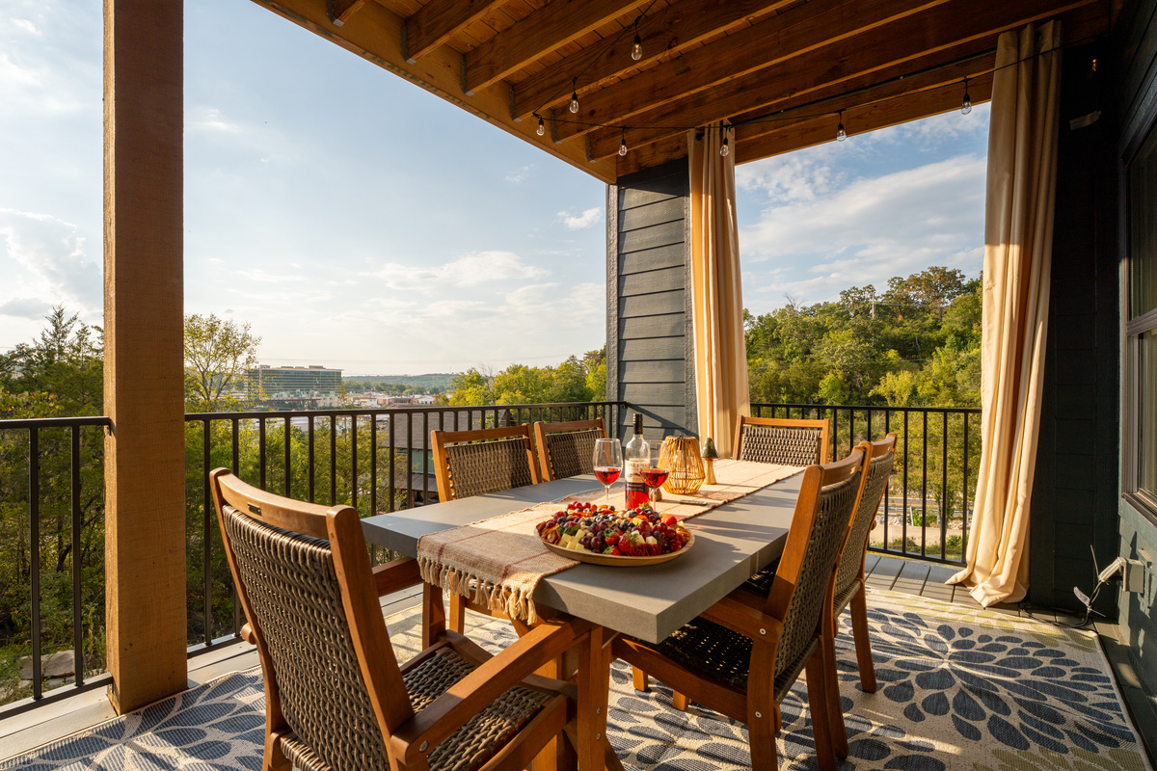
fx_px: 527
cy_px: 386
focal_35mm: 16
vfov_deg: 72.4
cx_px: 578
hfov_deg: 95.3
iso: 250
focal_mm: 16.4
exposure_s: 1/640
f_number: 8
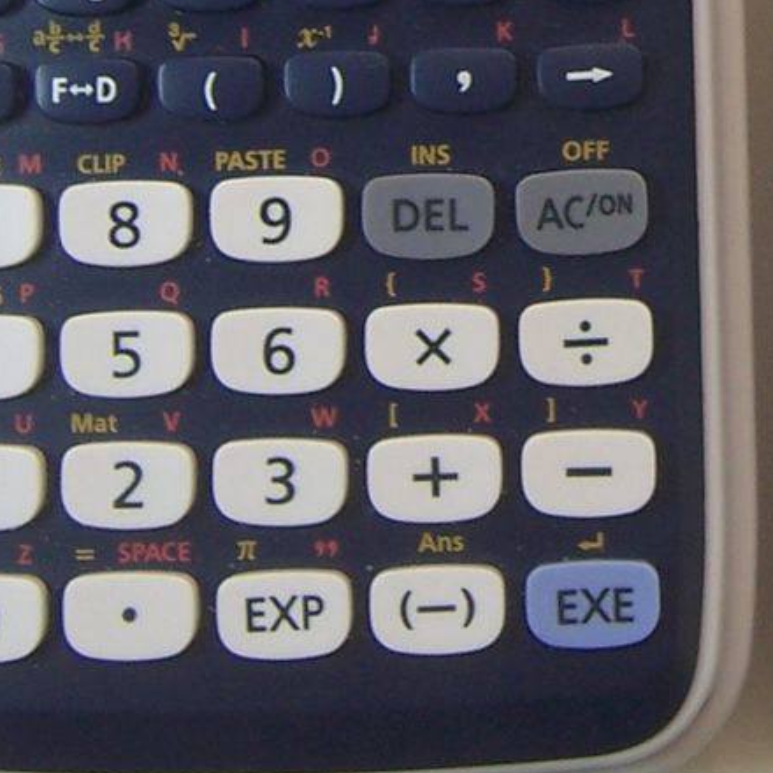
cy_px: -158
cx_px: 754
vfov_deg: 15.8
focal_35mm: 106
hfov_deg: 16.1
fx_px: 2678
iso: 80
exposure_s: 1/30
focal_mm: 5.5
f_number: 3.4
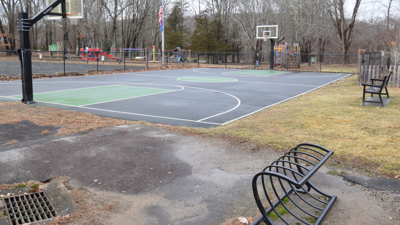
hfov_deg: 55.3
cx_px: 192
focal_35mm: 36
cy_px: 90
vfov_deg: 32.7
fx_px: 382
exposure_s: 1/50
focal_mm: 20
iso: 400
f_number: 16
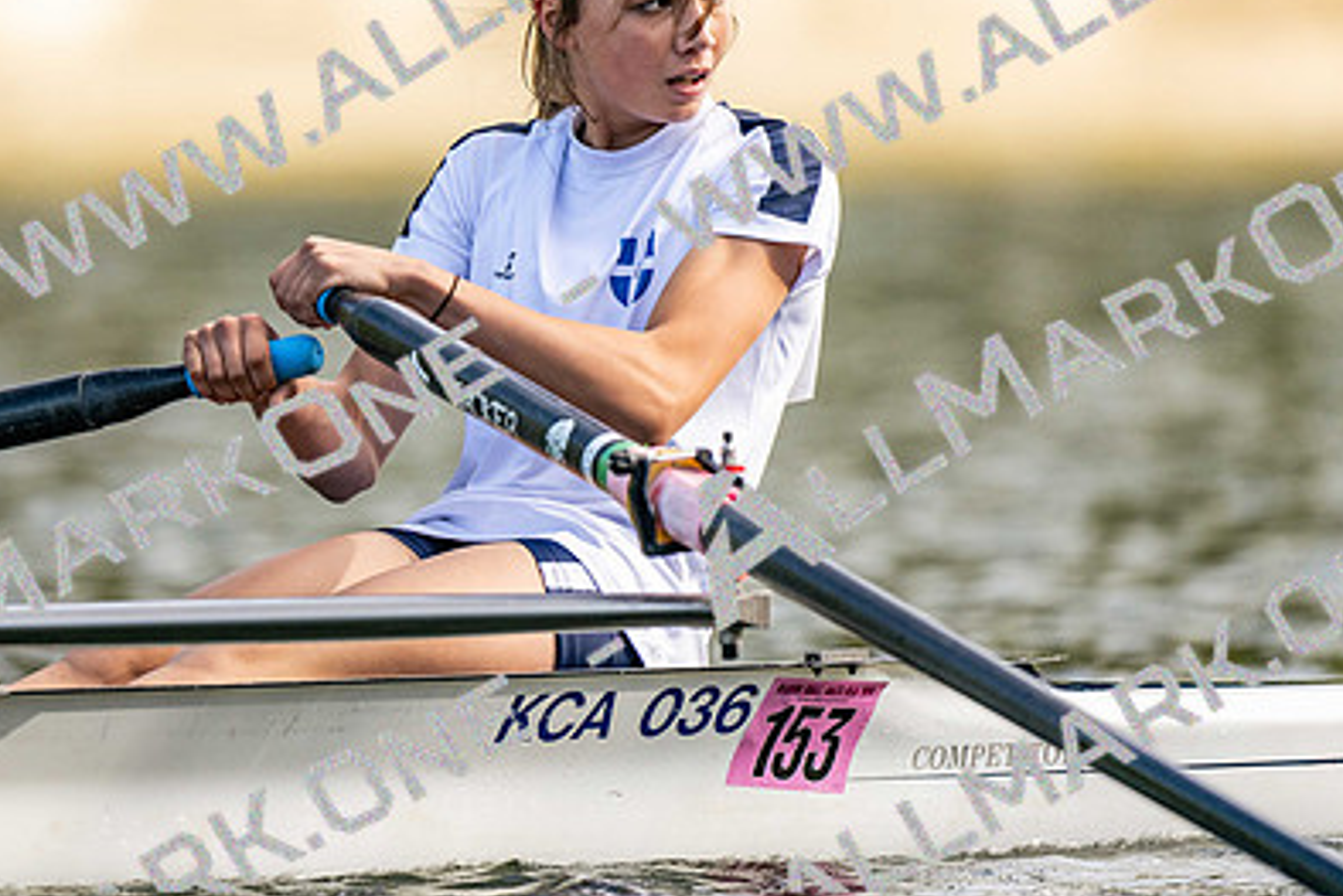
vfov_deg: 1.6
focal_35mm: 883
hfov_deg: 2.3
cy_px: 308
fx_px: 32951
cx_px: 406
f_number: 4
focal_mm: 600
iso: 500
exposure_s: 1/2500
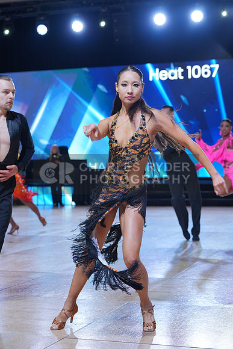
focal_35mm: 70
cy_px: 174
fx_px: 679
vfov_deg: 28.8
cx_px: 116
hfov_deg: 19.5
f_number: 4.5
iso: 640
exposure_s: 1/400
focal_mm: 70
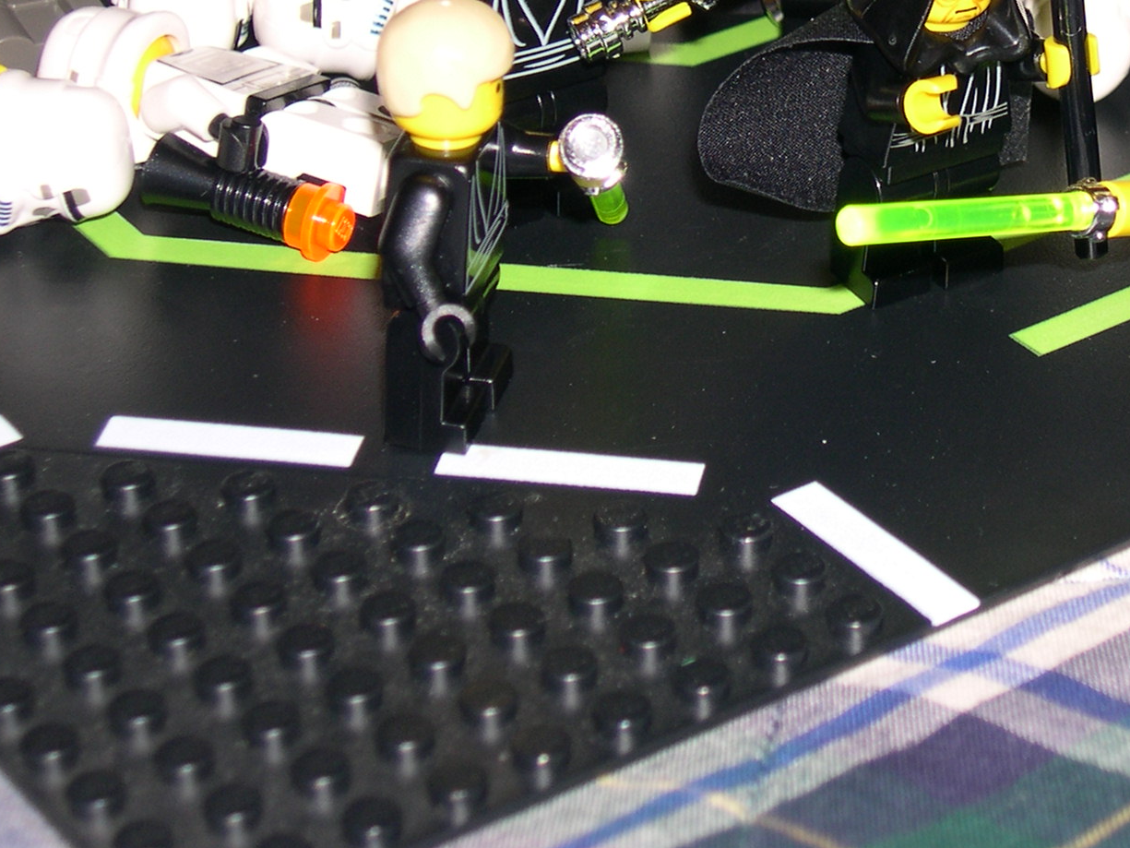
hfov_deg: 16.9
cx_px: 949
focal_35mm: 115
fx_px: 3754
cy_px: 85
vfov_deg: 12.8
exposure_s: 1/60
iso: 100
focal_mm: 13.2
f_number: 3.5
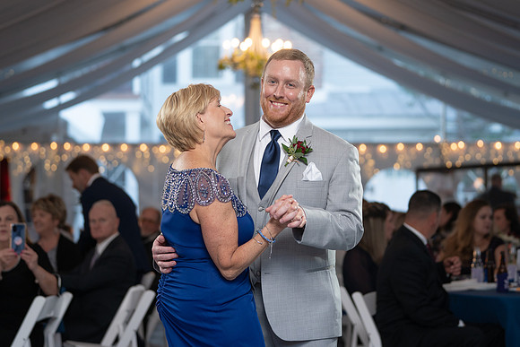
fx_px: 1382
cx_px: 242
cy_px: 151
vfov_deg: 14.3
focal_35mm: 96
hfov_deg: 21.3
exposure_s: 1/250
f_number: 2.8
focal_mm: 82
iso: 500
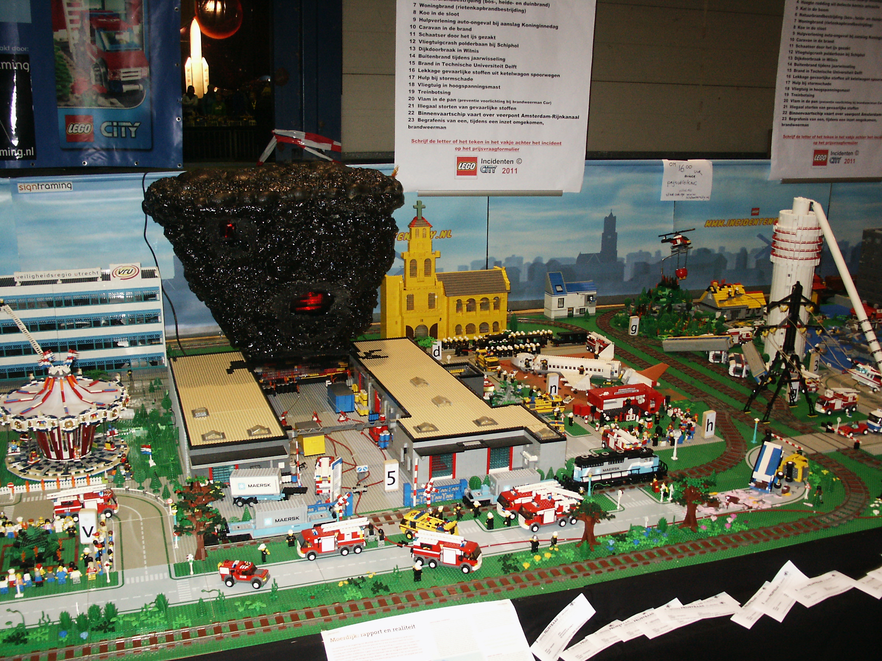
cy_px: 330
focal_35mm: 35
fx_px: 892
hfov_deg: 52.6
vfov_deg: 40.7
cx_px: 441
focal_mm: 7.18
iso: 200
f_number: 3
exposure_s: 1/45
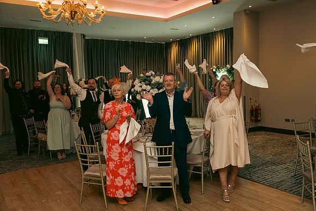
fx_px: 281
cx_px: 158
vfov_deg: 41.1
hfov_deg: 58.7
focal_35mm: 32
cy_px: 106
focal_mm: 32
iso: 2500
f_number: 3.5
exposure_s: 1/160
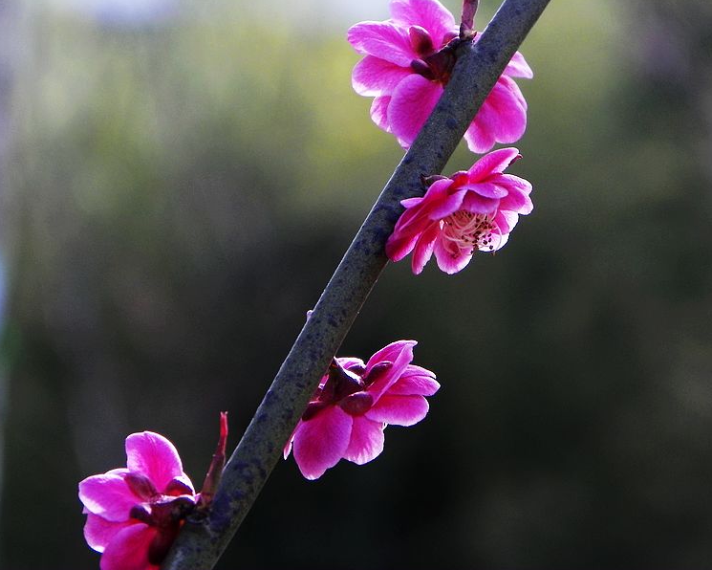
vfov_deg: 8.0
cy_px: 284
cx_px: 378
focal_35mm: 193
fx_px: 4067
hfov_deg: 10.0
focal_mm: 32.7
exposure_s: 1/160
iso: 100
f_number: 4.5
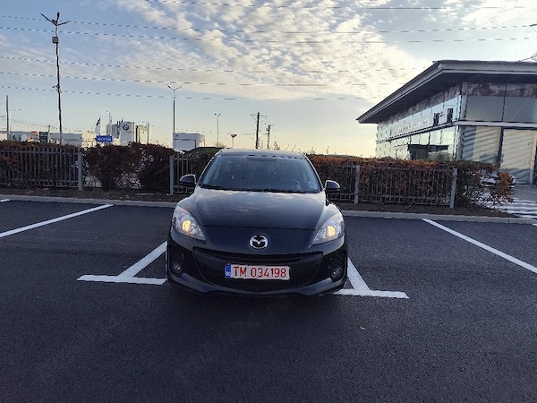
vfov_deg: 58.9
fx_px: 357
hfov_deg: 73.9
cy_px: 202
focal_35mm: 23
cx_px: 268
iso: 50
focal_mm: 6.19
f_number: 1.65
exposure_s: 1/769
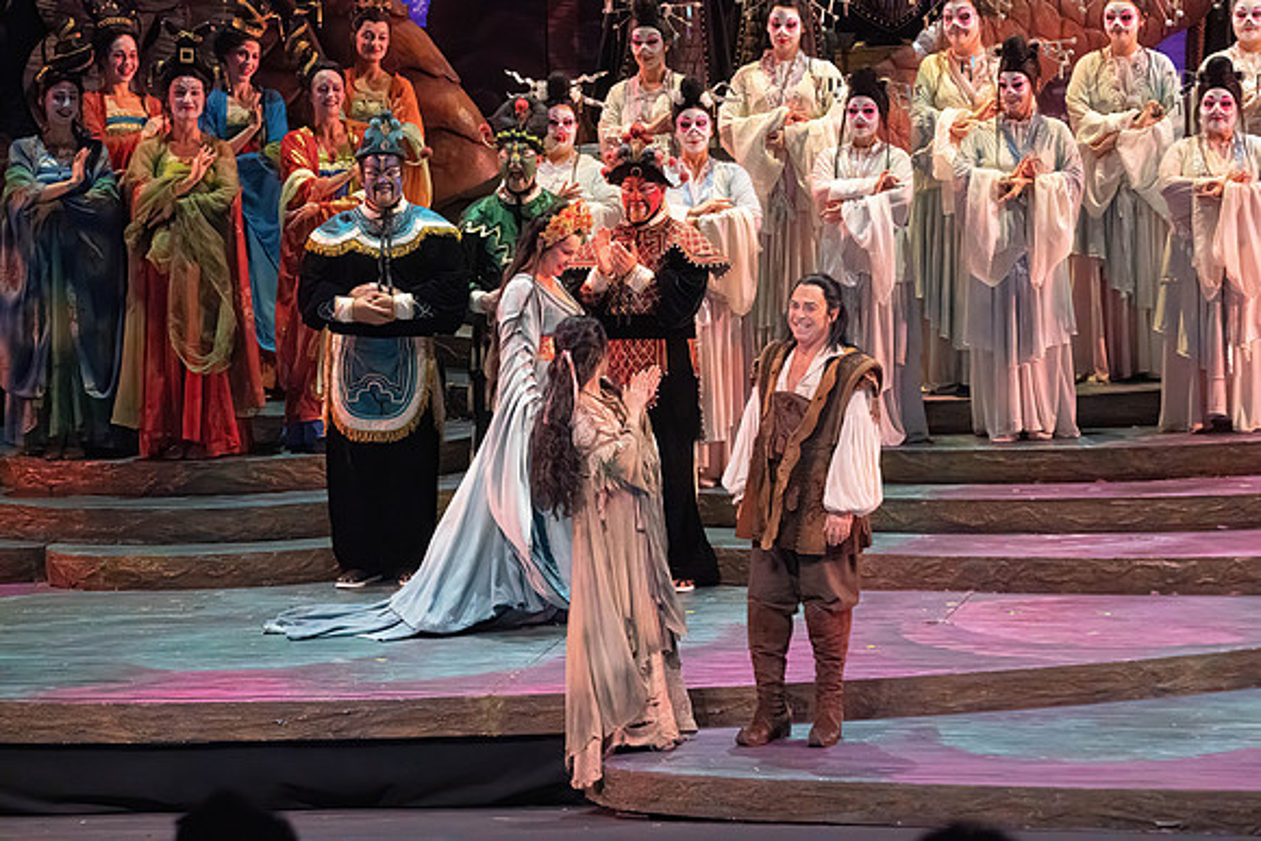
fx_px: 7007
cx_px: 630
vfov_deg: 6.9
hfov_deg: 10.3
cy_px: 420
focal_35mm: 200
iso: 20000
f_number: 10
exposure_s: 1/1000
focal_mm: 200
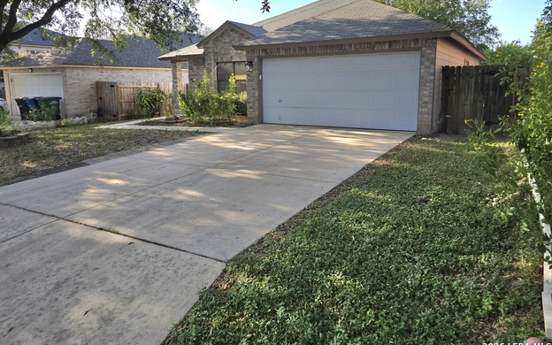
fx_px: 376
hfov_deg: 72.5
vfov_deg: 49.0
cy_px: 139
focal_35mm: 25
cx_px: 270
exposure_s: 1/333
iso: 12
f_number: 1.7
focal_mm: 6.3
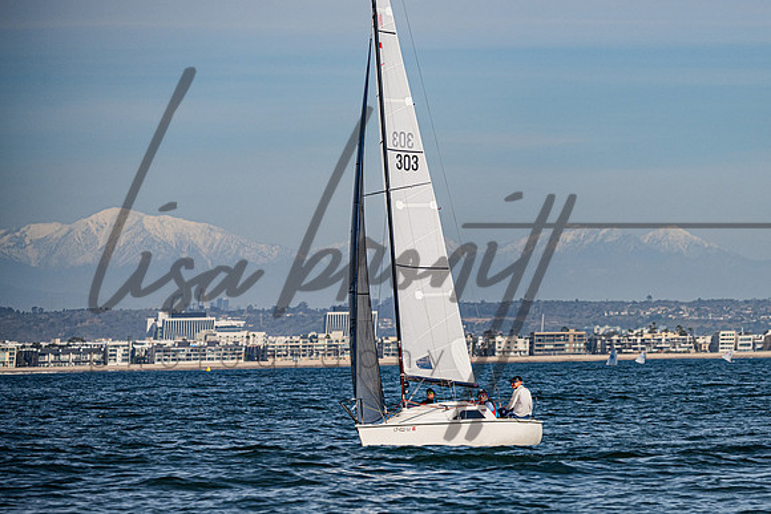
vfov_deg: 5.7
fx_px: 5196
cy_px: 317
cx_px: 519
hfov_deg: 8.5
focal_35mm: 243
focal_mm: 180
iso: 320
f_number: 5.6
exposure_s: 1/5000
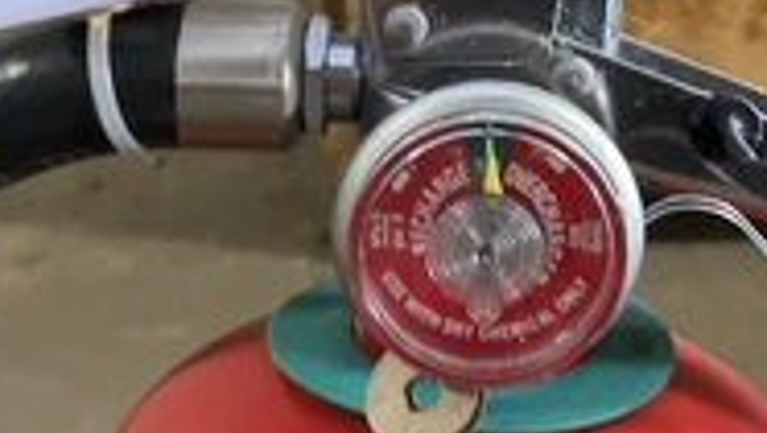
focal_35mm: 68
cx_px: 503
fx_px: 1384
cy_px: 37
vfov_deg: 17.5
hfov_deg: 30.8
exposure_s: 1/40
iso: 200
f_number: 1.8
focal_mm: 3
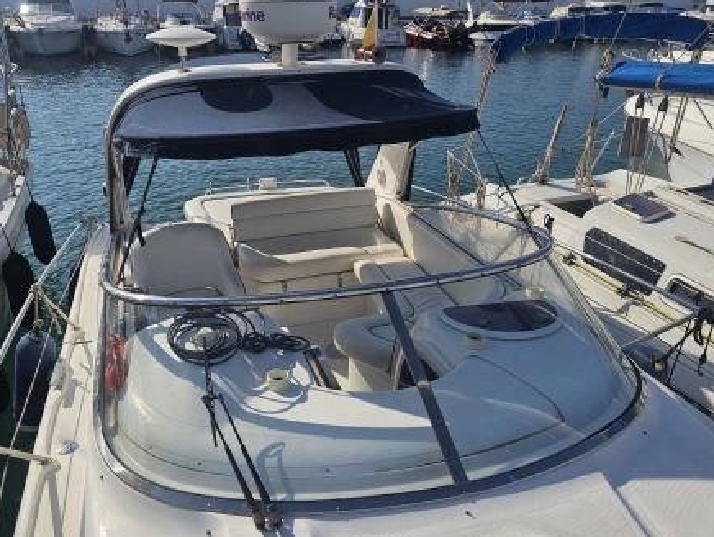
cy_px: 255
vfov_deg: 48.3
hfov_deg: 61.4
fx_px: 599
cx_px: 314
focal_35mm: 29
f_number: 1.7
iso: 10
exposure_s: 1/1325
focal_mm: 6.3
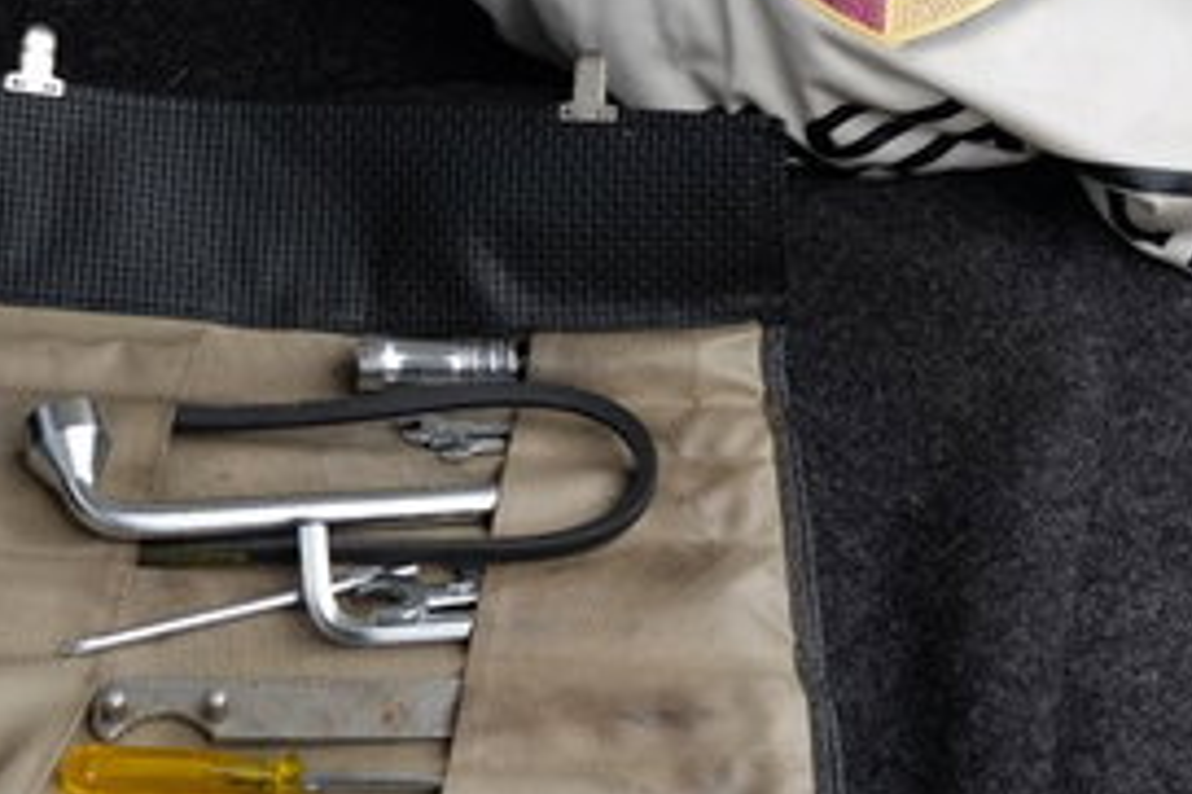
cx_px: 679
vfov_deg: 11.9
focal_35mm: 113
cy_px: -70
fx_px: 3739
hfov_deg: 18.1
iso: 200
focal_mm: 26.5
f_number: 3.2
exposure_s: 1/120
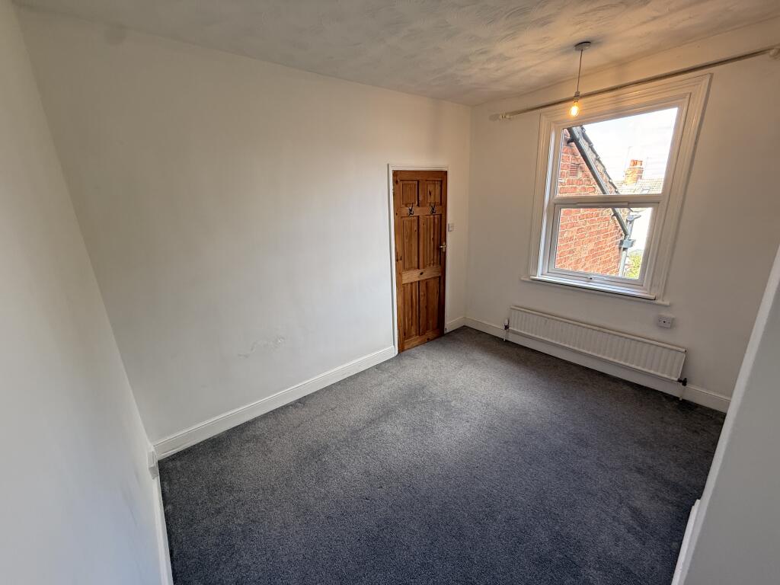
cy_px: 292
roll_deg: +1.1
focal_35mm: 14
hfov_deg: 102.1
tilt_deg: -16.6
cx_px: 390
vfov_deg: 85.7
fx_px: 315
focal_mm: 2.22
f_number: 2.2
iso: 80
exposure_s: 1/100
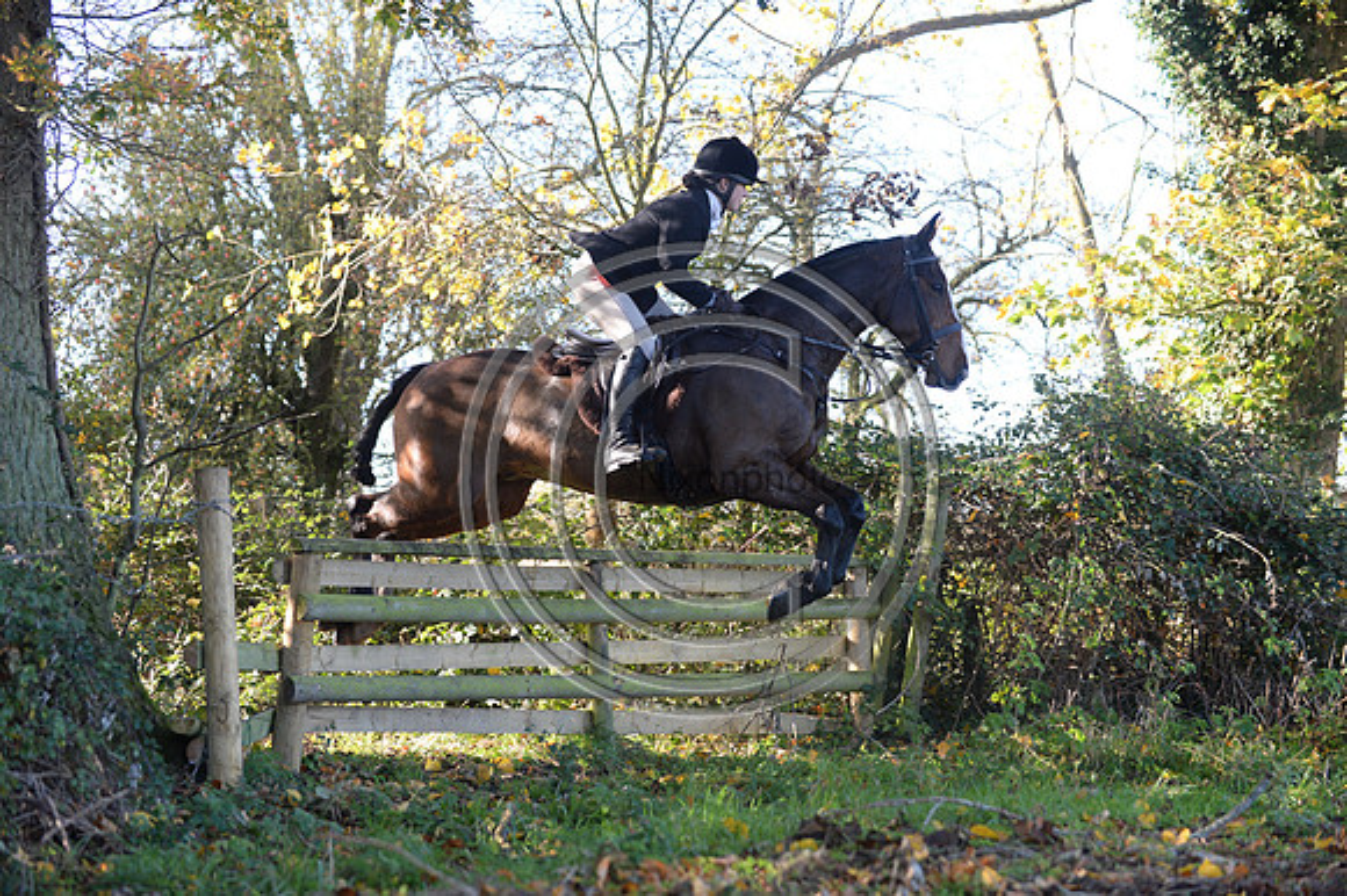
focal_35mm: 70
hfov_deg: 28.9
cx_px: 674
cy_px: 448
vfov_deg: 19.4
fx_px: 2618
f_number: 3.2
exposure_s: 1/1000
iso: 1000
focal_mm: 70
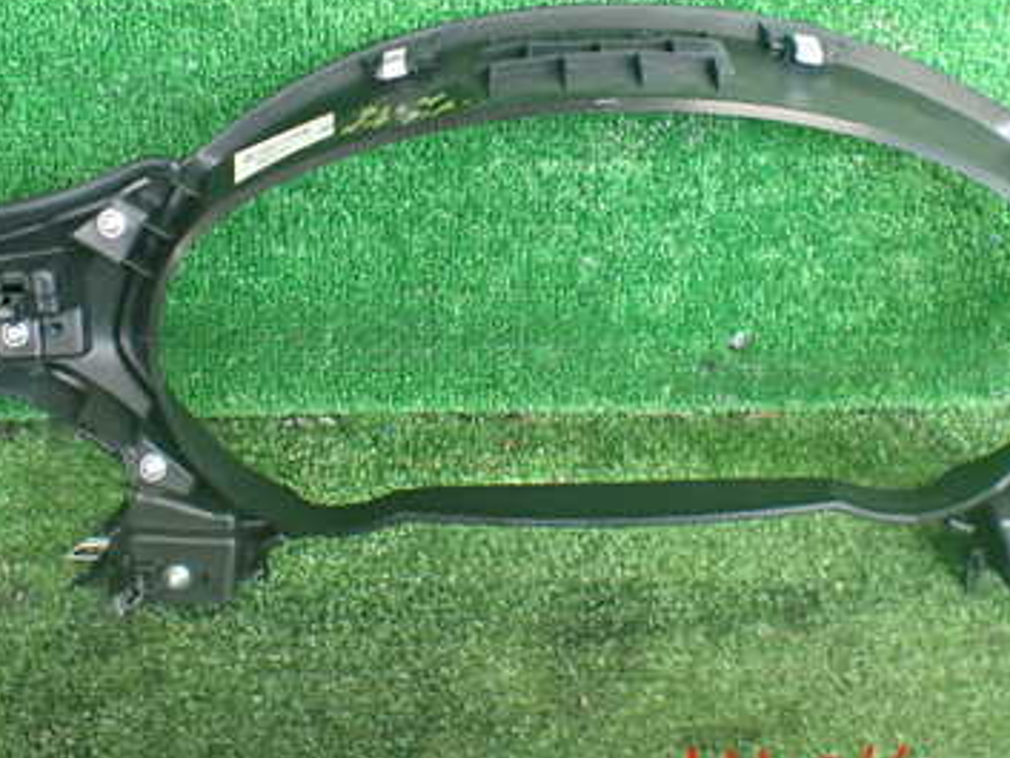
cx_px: 475
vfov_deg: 28.1
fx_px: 1489
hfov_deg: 37.5
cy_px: 169
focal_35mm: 51
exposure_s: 1/80
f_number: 2.3
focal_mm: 5.4
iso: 800
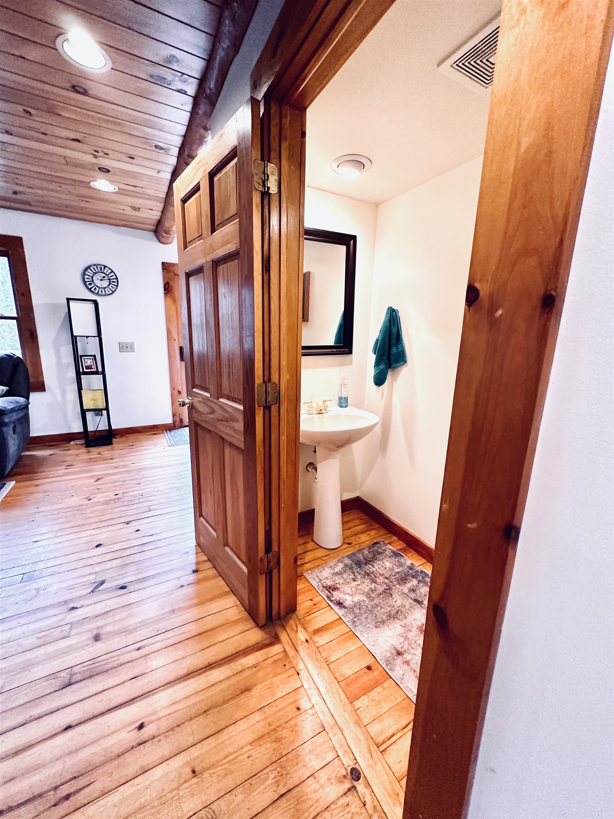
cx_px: 307
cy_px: 410
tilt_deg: -12.4
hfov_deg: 85.7
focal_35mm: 14
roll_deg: -2.7
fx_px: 331
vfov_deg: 102.1
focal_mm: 2.22
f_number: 2.2
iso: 320
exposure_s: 1/60
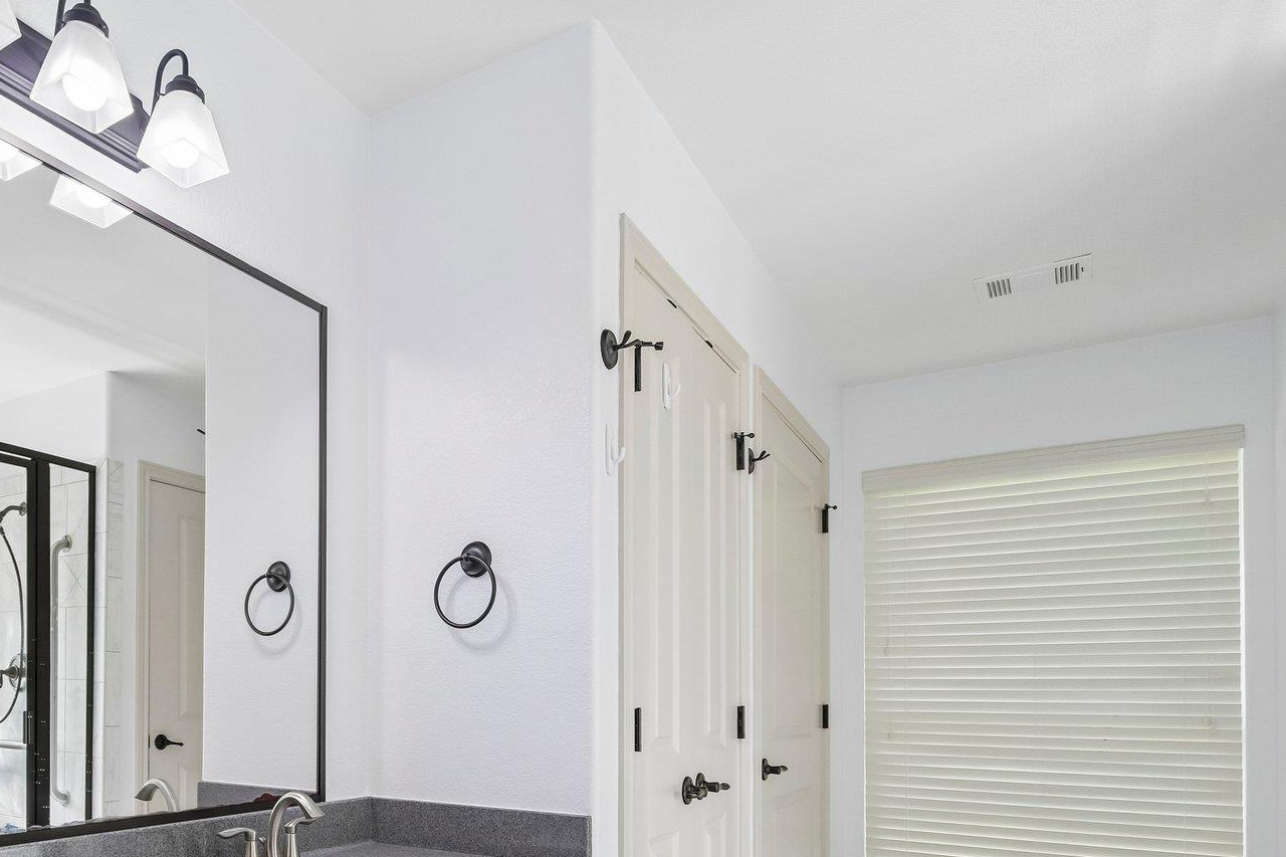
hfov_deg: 71.7
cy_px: 662
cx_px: 437
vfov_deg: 50.5
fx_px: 857
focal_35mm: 24
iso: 400
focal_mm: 10
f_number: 8
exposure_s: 1/50
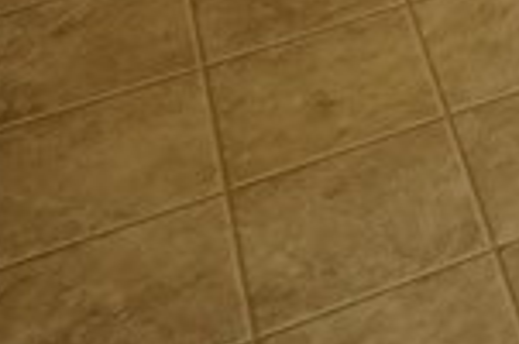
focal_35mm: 173
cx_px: 1186
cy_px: -765
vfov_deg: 6.9
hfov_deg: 10.5
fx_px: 2489
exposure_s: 1/160
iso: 1000
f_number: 4
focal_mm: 16
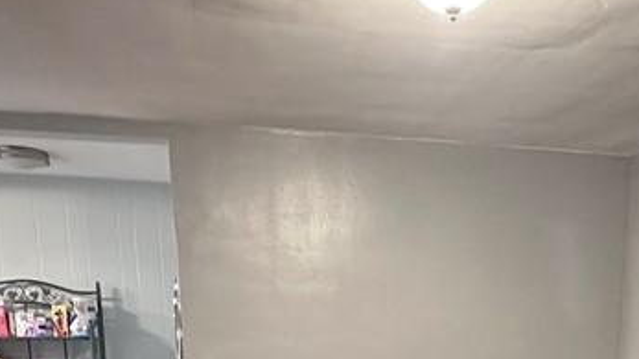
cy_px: 508
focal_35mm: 45
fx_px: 762
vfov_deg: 22.6
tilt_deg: -12.4
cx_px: 431
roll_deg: -0.3
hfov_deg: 44.7
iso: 1000
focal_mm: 2.22
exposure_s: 1/40
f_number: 2.2
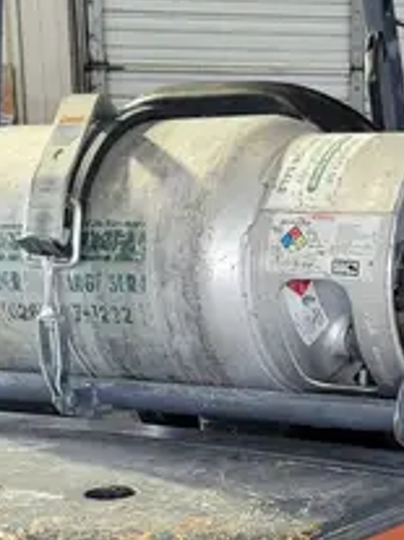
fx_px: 1433
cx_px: 297
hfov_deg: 16.0
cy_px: 664
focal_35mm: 92
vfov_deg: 19.9
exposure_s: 1/120
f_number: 1.8
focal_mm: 5.4
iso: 200
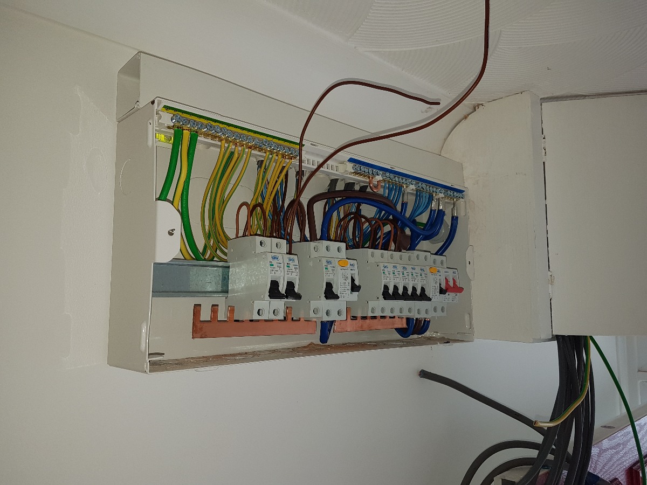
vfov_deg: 53.1
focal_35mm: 26
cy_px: 242
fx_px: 486
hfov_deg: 67.3
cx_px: 324
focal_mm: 4.2
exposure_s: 1/110
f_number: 1.7
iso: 40
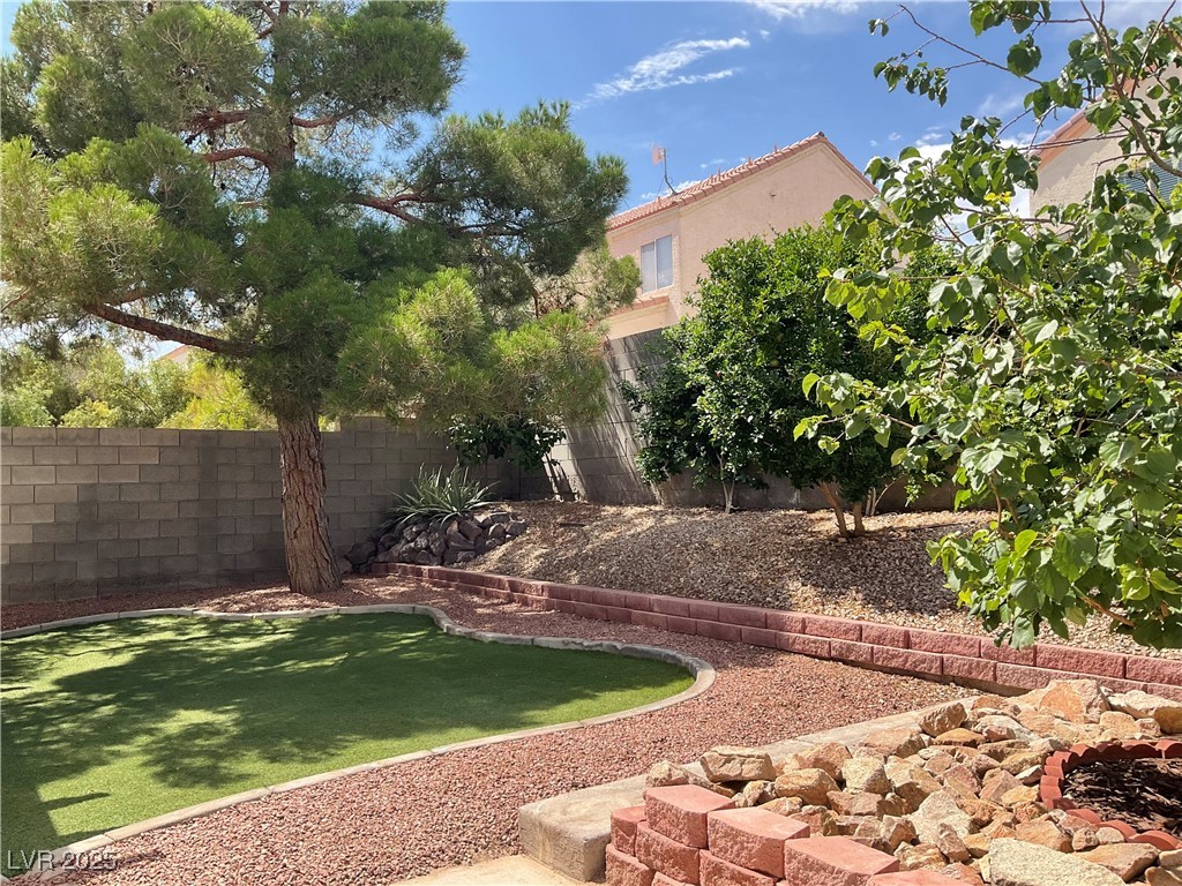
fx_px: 990
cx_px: 591
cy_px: 443
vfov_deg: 48.2
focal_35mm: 29
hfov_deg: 61.7
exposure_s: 1/1121
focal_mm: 3
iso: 16
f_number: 1.8
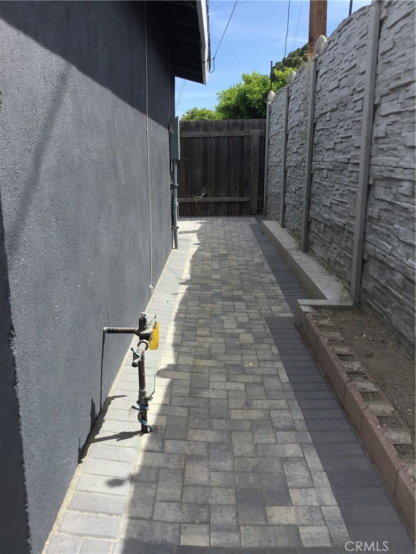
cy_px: 277
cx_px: 208
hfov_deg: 45.4
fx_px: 497
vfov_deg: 58.4
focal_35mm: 31
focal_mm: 3.3
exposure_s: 1/799
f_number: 2.4
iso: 25
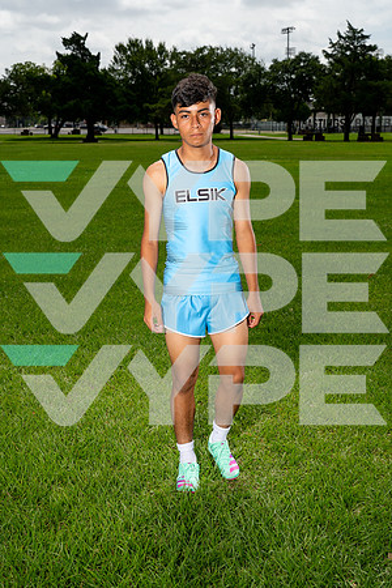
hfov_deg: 28.6
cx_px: 196
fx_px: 768
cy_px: 294
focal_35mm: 47
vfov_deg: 41.9
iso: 250
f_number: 8
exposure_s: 1/1250
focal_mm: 47
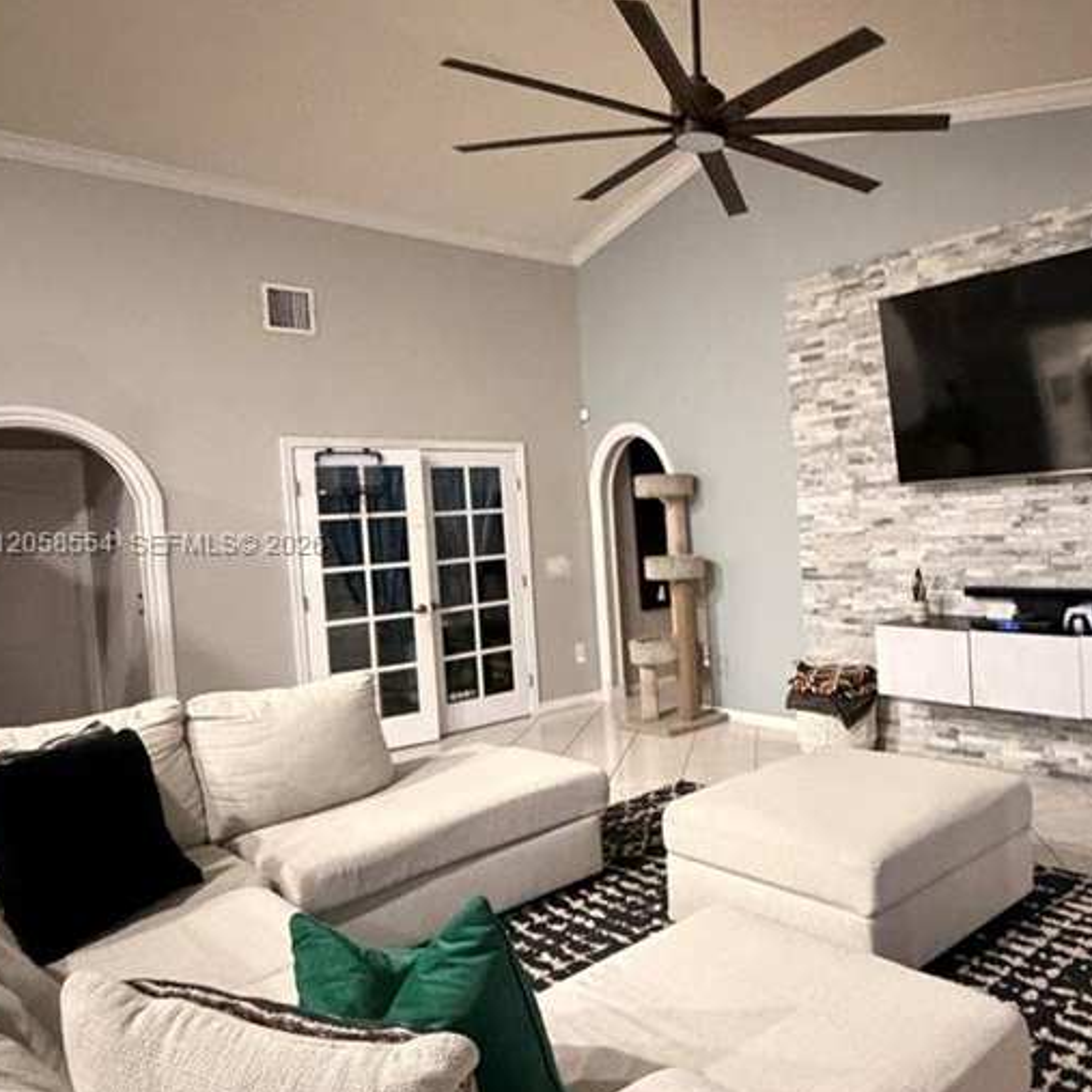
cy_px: 545
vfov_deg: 60.9
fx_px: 928
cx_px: 831
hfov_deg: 57.5
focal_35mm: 26
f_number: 2.2
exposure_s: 1/40
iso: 1600
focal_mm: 2.22
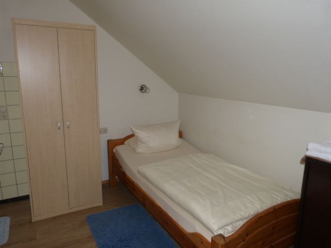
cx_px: 166
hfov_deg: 69.4
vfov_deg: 54.9
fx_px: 239
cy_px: 124
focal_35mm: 25
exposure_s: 1/60
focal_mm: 4.5
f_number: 2.8
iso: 100
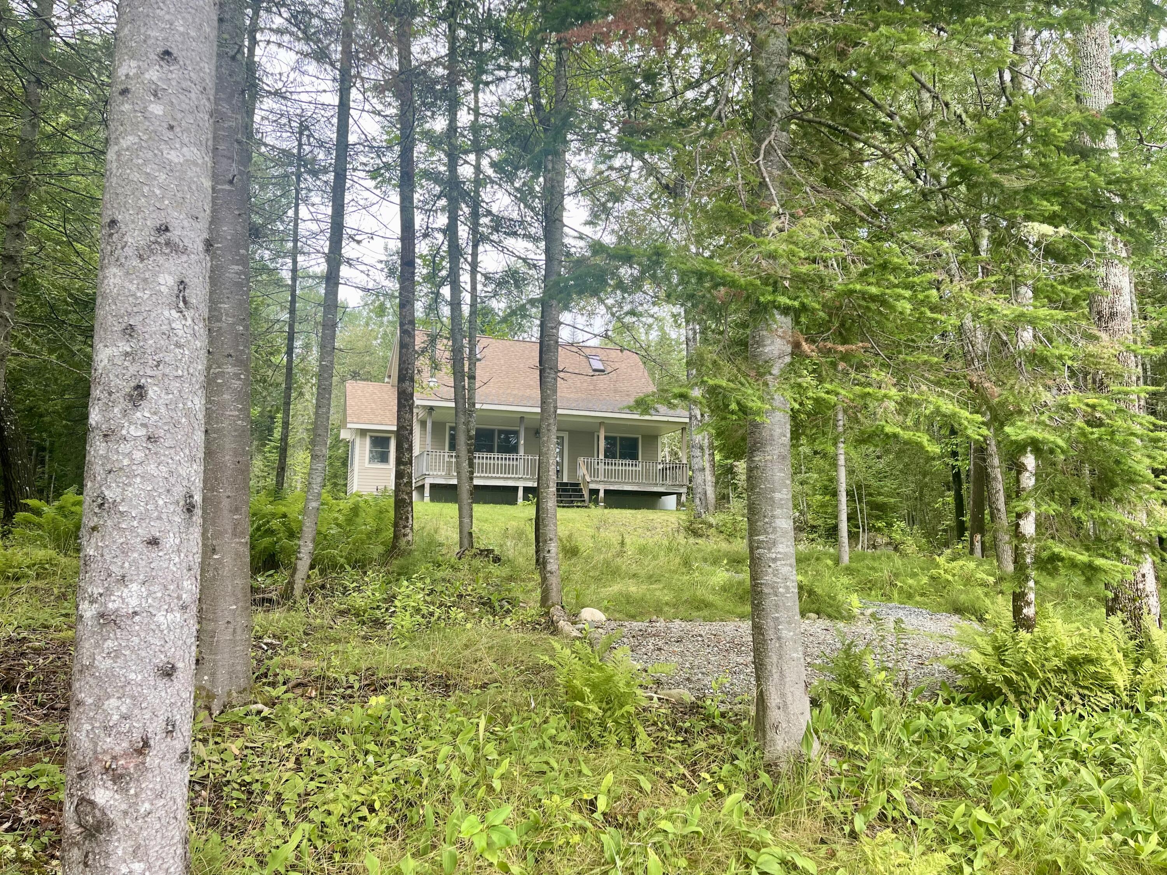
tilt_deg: +7.1
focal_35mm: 25
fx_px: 843
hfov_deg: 69.4
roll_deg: -1.1
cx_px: 584
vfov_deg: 54.9
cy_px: 438
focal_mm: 5.1
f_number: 1.6
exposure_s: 1/301
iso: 32
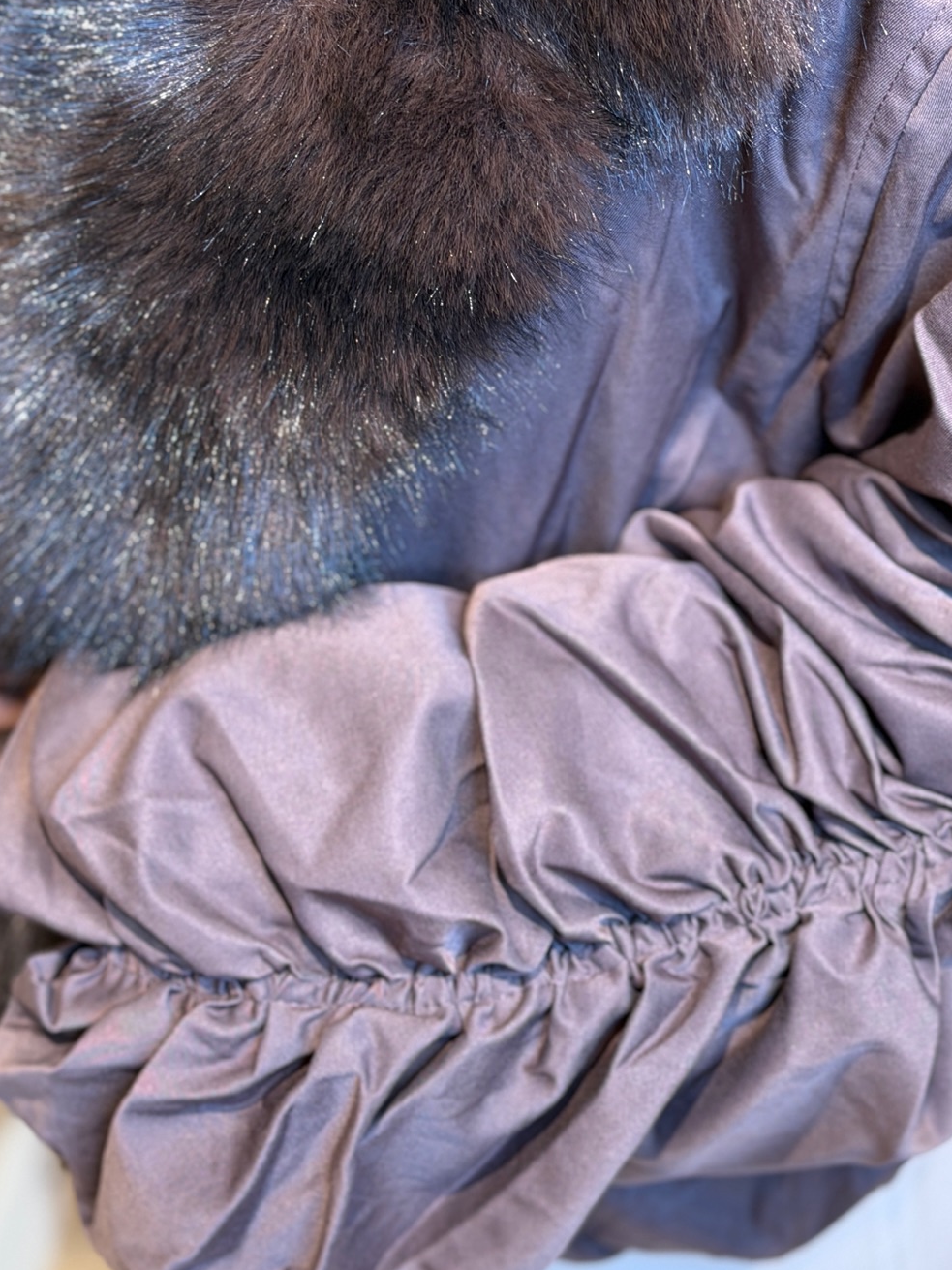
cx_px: 541
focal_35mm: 75
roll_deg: +3.7
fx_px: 2751
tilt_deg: -29.4
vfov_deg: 26.0
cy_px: 545
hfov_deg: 19.6
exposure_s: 1/50
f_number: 1.78
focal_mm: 6.76
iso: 125
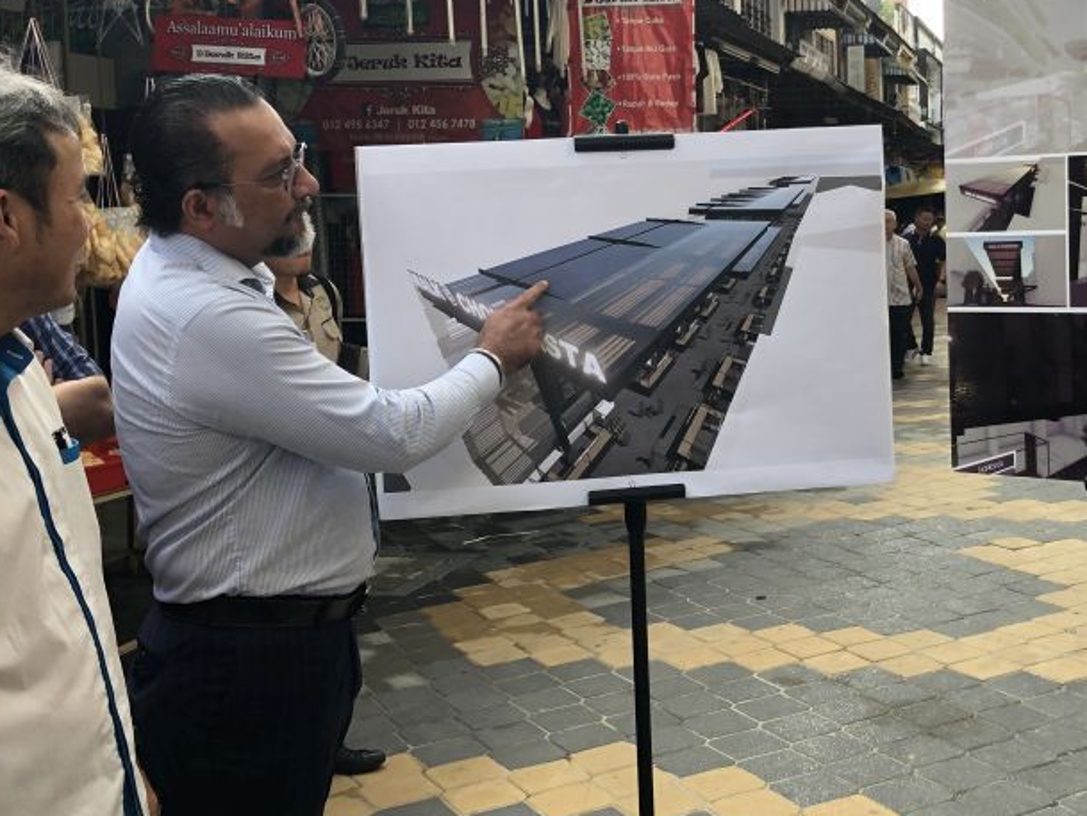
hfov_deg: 40.8
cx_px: 700
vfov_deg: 31.4
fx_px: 1445
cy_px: 329
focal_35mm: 46
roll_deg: +2.4
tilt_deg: -5.0
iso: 20
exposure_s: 1/125
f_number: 1.8
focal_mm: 3.99
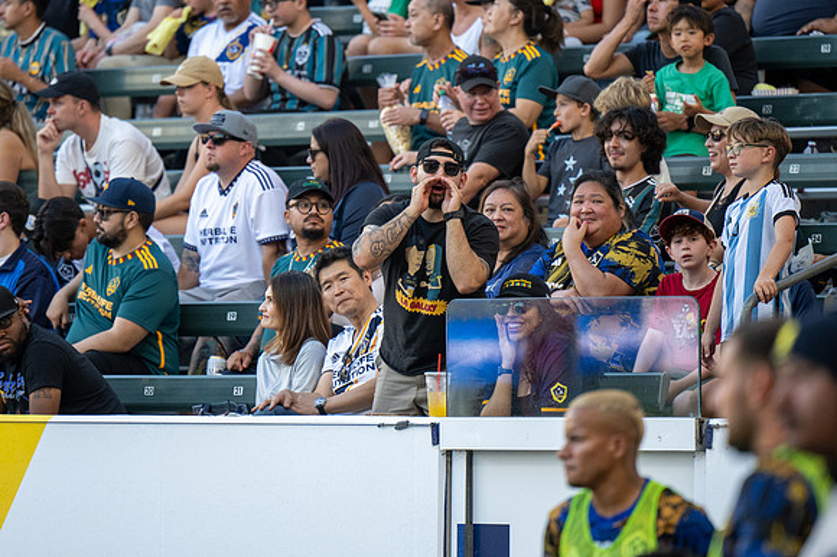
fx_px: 7872
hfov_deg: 6.1
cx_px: 382
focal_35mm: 339
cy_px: 242
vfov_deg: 4.1
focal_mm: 200
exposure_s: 1/1000
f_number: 2.8
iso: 1000
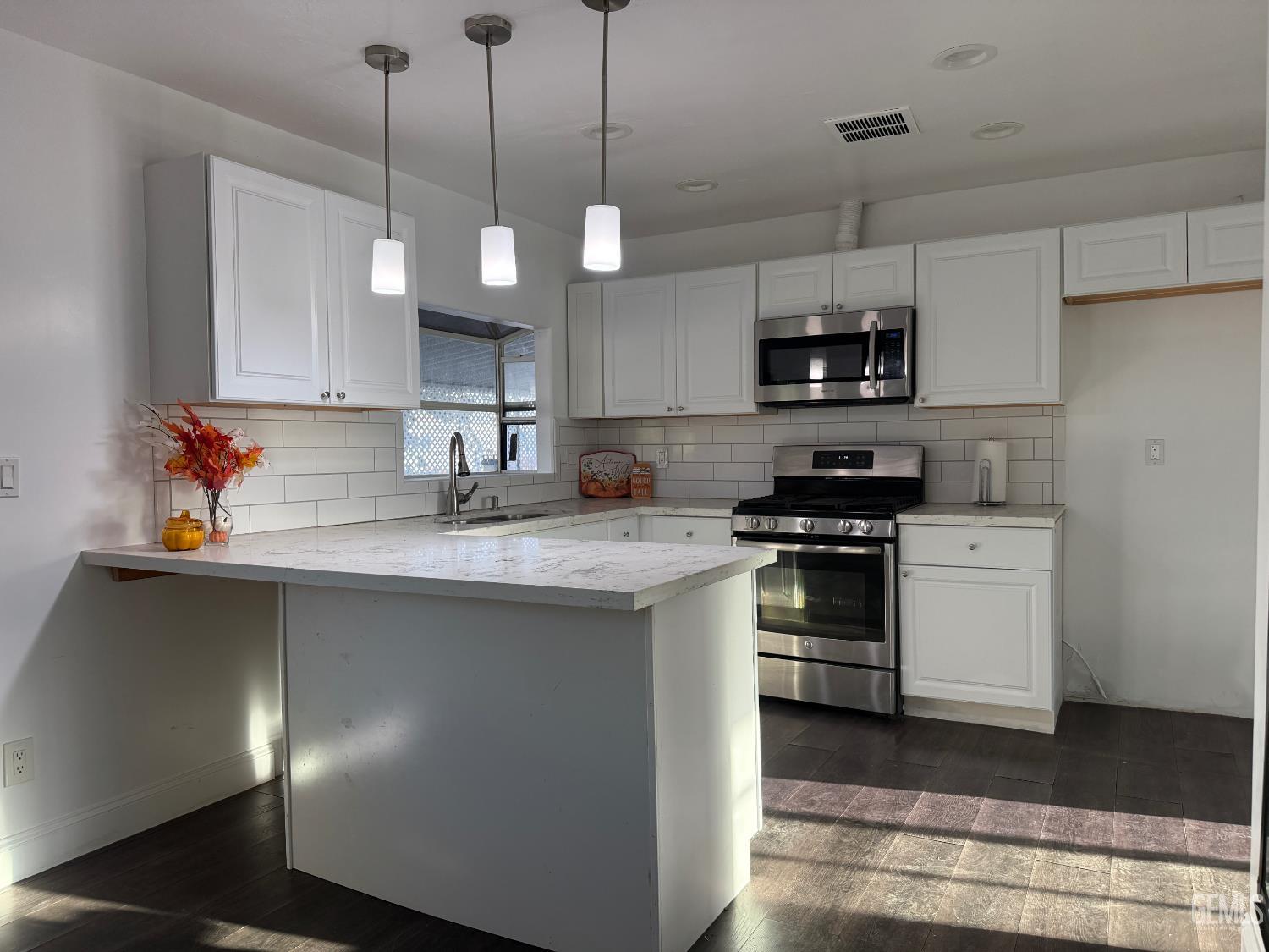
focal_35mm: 24
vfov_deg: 56.8
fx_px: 880
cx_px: 634
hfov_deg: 71.6
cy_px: 476
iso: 200
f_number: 1.78
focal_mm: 6.76
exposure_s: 1/234
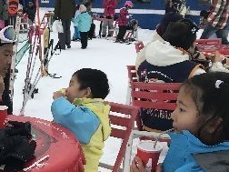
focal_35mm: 71
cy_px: 145
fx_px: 470
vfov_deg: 20.4
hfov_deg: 25.6
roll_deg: +1.1
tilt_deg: -16.2
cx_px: -16
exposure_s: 1/2817
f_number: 1.8
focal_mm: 3.99
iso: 20
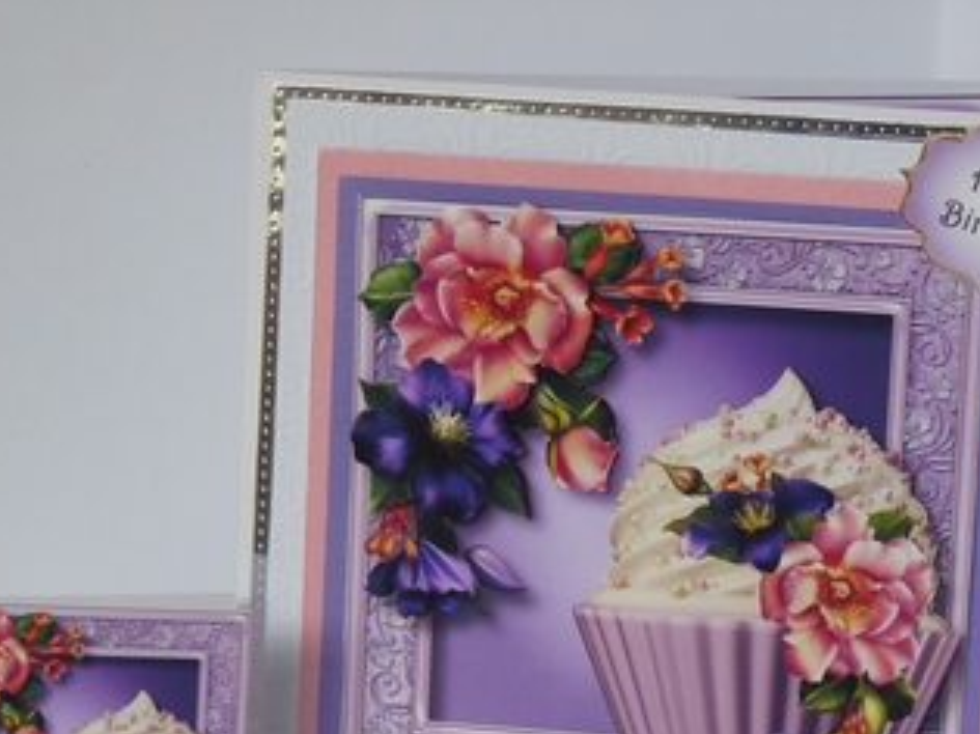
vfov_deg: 9.7
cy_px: 518
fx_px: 4330
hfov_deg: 12.9
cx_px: 460
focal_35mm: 153
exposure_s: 1/80
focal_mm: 17.5
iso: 800
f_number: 5
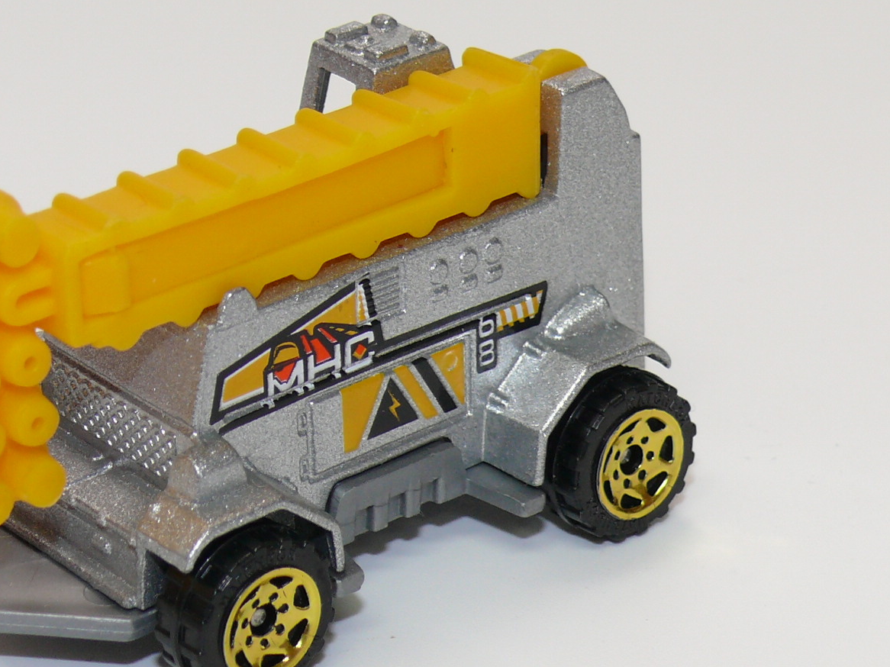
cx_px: 343
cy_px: 331
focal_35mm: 140
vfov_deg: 10.6
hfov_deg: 14.1
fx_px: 3599
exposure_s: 1/30
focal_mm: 13.4
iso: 100
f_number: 4
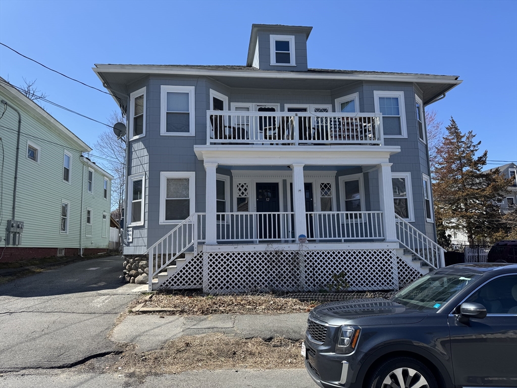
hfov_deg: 71.6
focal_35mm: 24
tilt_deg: +8.6
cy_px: 194
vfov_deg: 56.8
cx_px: 258
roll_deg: +0.6
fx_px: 358
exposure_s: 1/2710
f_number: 1.78
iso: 80
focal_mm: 6.76
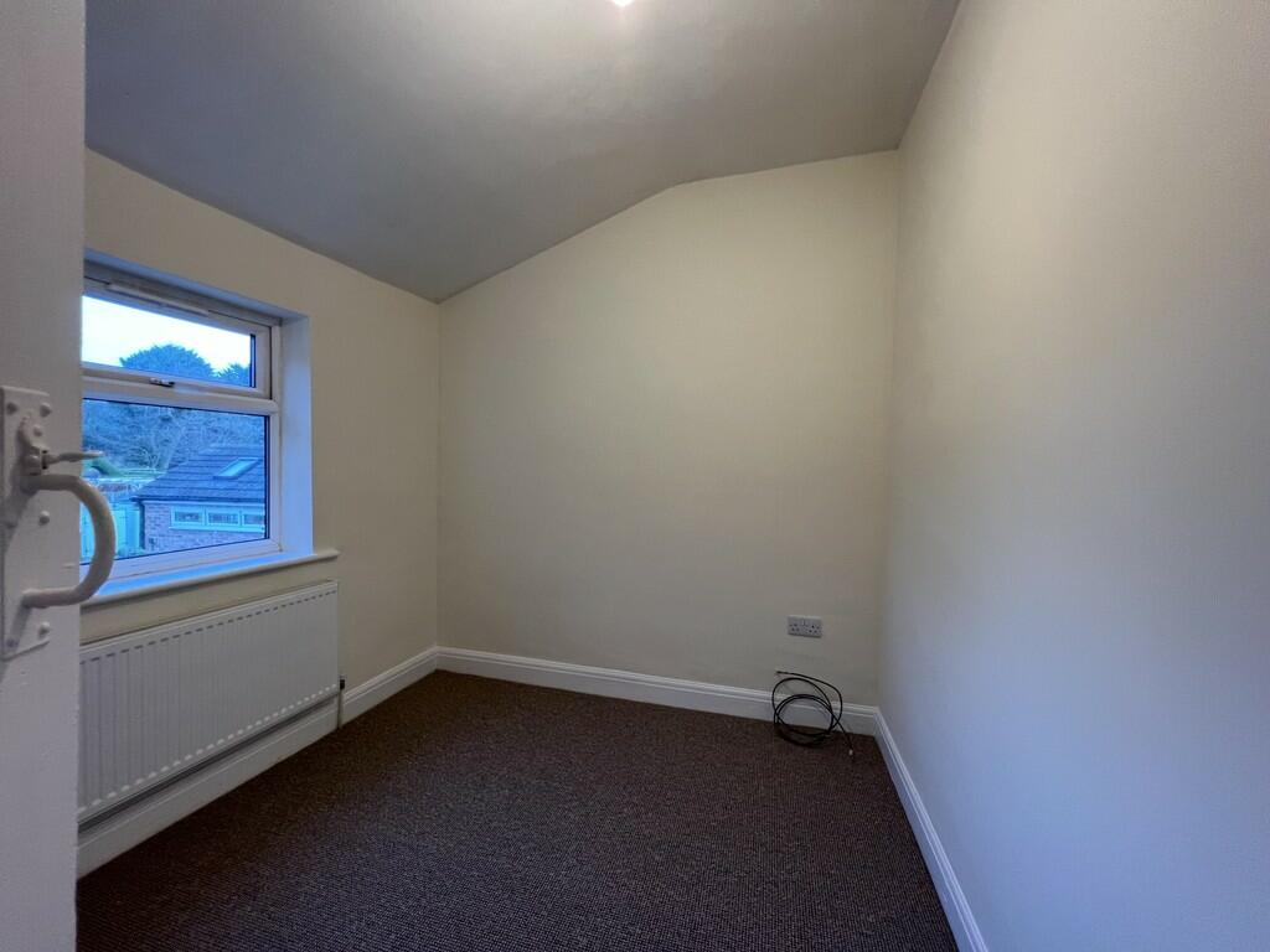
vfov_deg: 89.9
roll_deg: -1.6
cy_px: 476
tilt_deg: -1.2
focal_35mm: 13
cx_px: 635
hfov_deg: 106.2
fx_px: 477
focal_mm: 1.57
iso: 160
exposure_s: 1/100
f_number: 1.8
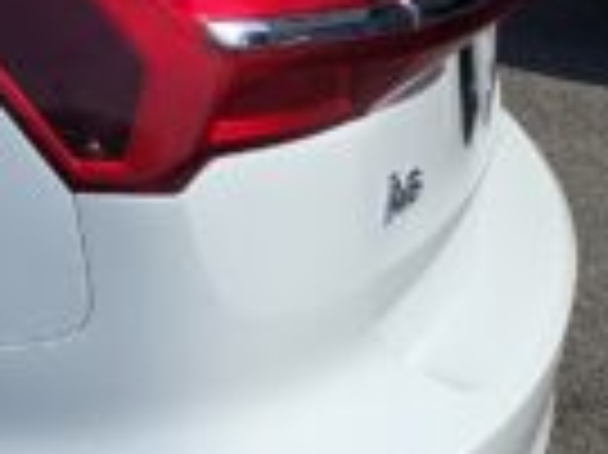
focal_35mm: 175
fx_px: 3071
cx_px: -1522
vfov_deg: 8.5
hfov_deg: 8.4
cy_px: 126
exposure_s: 1/2921
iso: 40
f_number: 1.8
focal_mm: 5.4
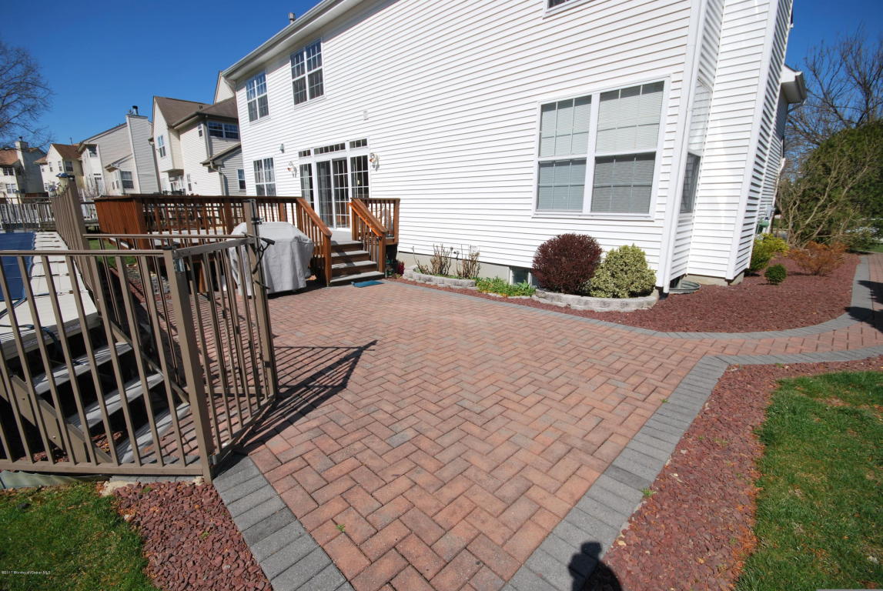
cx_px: 442
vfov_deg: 77.5
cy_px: 296
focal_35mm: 15
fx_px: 368
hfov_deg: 100.3
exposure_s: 1/320
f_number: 9
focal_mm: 10
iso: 100
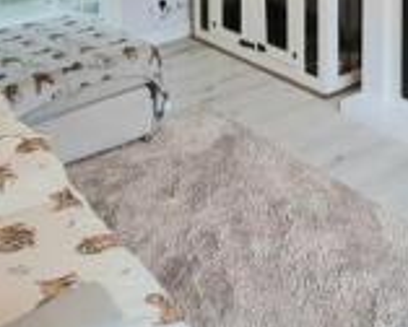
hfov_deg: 37.7
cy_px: -162
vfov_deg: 24.8
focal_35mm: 47
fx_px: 568
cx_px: 339
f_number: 2.2
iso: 125
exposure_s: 1/50
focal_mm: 2.2
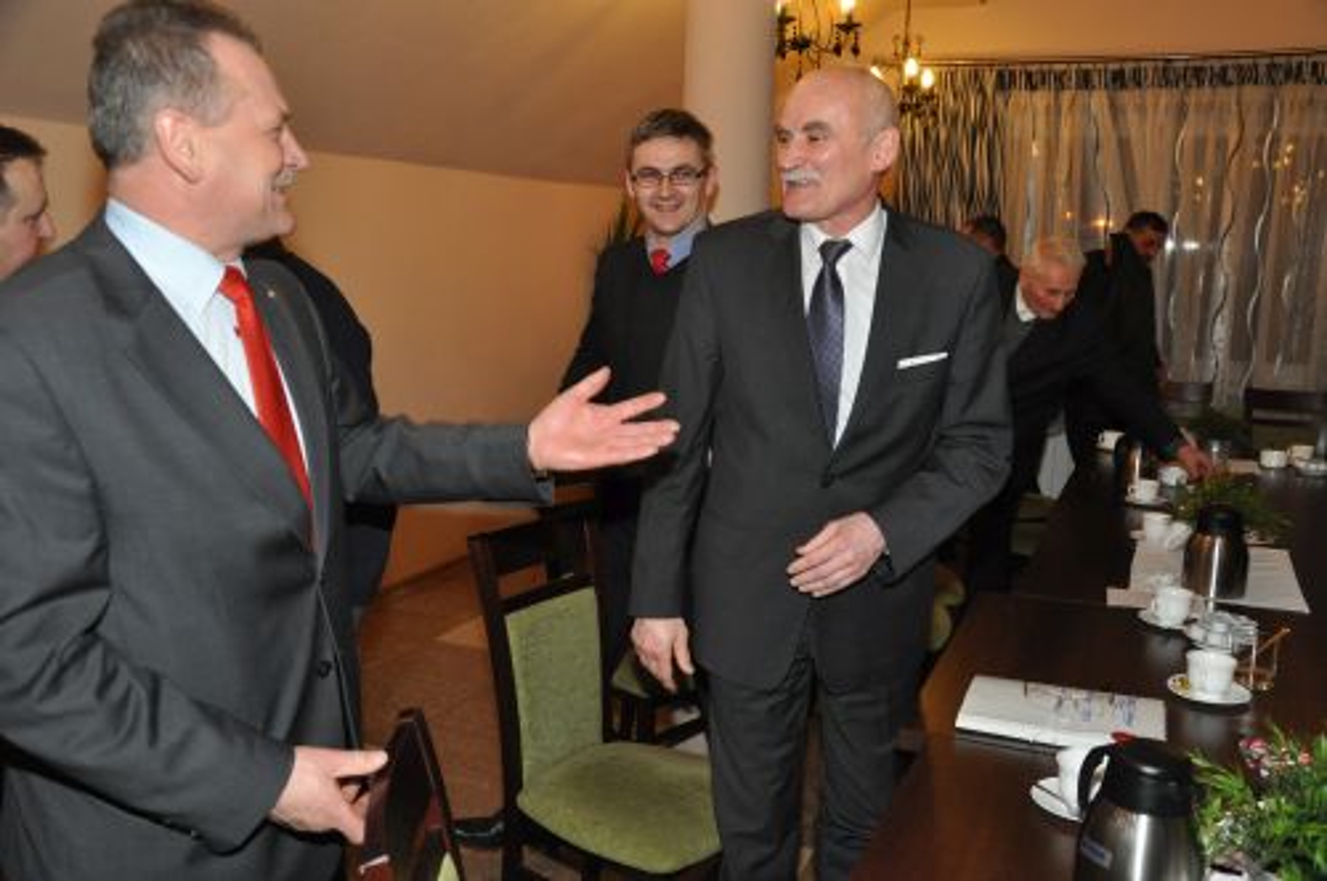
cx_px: 664
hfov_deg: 59.6
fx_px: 1160
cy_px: 440
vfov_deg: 41.6
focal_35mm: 32
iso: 800
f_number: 4
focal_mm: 21
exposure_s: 1/60
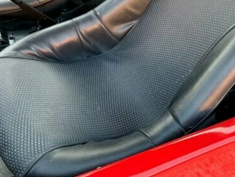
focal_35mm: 45
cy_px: 24
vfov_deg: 31.0
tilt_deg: -37.6
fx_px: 306
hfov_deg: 41.8
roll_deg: -6.5
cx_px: 89
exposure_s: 1/65
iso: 100
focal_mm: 4.25
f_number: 1.8
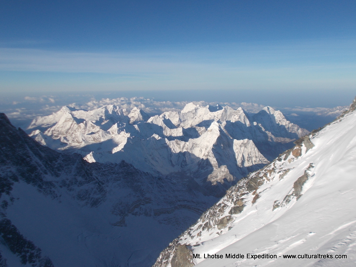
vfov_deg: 36.8
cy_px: 134
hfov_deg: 47.9
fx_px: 401
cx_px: 178
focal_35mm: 39
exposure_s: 1/160
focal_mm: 6.9
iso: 80
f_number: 9.8
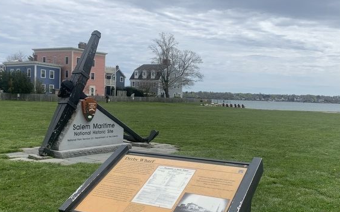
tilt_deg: -5.8
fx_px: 361
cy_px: 128
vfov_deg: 32.7
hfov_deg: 50.3
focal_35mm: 39
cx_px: 185
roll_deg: -1.6
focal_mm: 4.25
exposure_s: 1/3289
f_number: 1.8
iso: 25
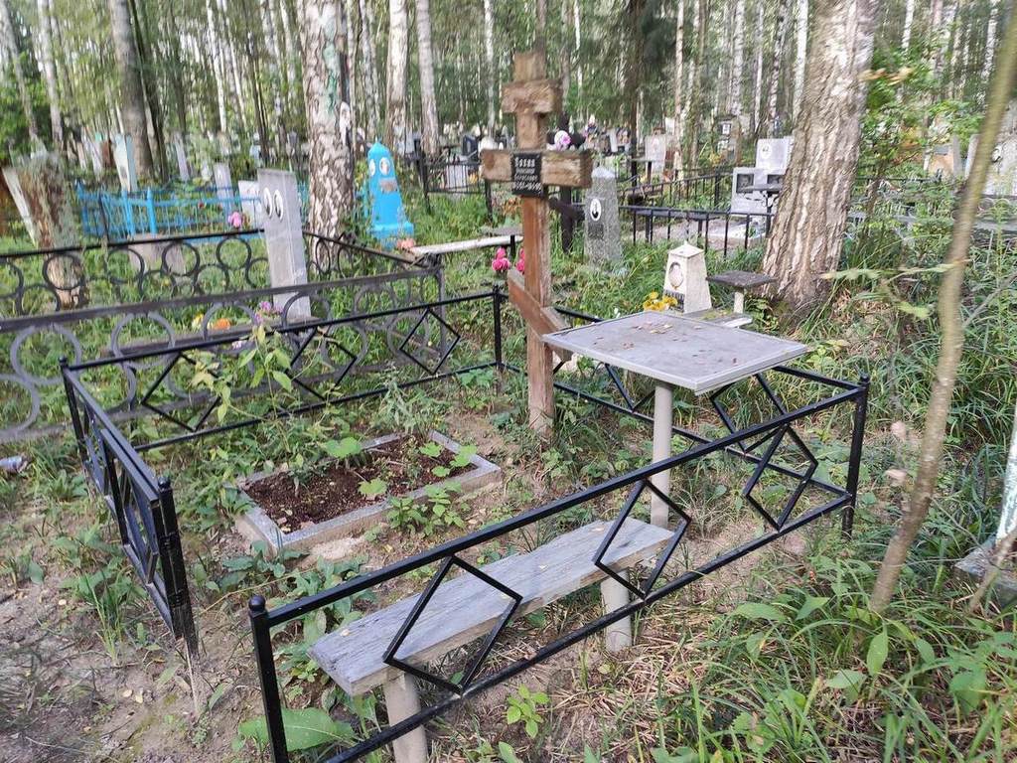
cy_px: 382
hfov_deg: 67.3
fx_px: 764
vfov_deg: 53.1
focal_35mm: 26
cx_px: 508
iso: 228
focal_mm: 4.77
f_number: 1.75
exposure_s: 1/50
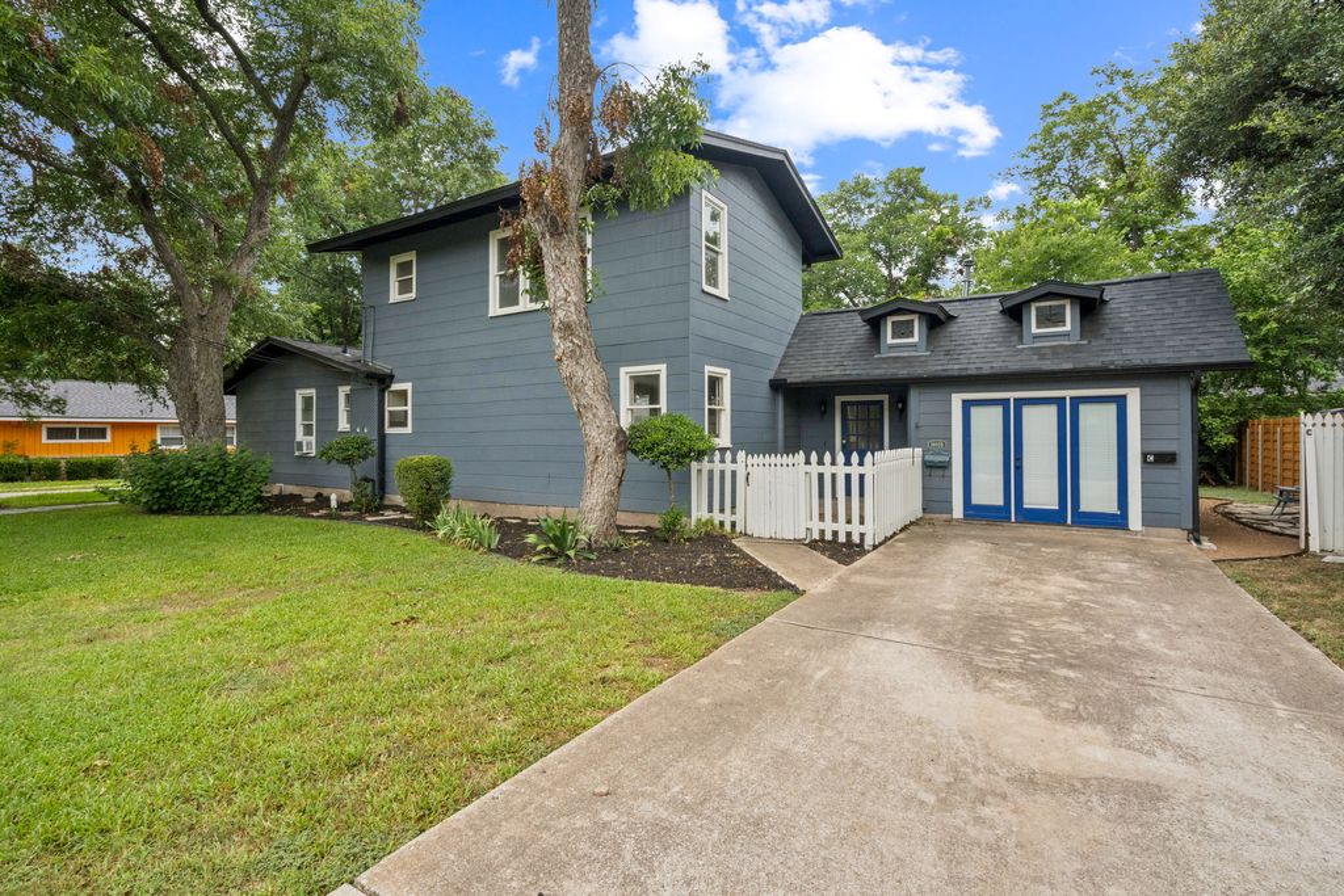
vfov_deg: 73.8
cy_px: 448
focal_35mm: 16
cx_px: 672
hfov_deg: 96.7
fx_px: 597
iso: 1000
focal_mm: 16
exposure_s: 1/60
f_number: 22
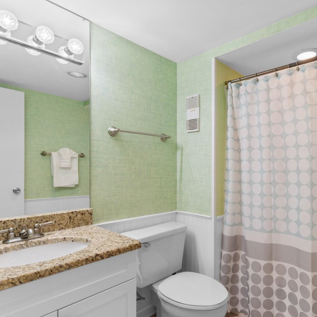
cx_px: 207
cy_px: 165
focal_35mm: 20
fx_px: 207
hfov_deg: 72.9
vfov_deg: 74.8
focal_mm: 10
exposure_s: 1/6
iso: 100
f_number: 4.5
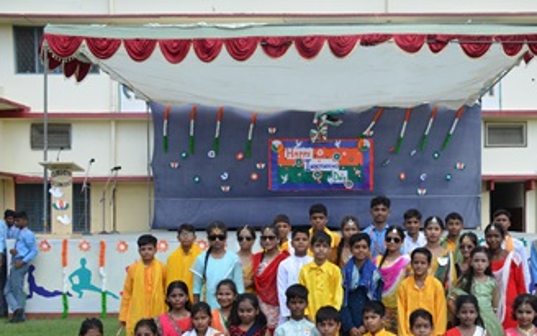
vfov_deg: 25.7
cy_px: 230
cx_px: 357
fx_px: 732
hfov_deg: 39.8
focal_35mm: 50
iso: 100
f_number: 8
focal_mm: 24
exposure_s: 1/250
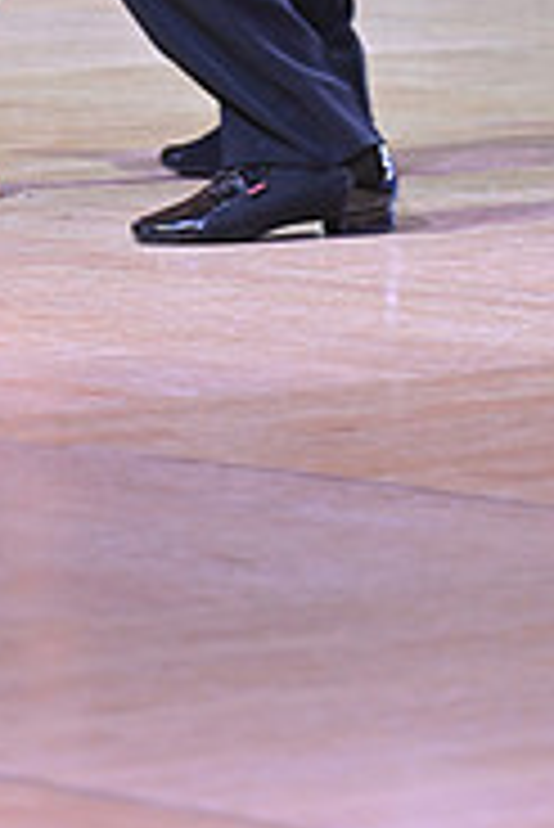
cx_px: 133
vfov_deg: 4.8
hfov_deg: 3.2
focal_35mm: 426
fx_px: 9814
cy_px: -369
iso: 2000
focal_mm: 135
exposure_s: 1/250
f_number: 4
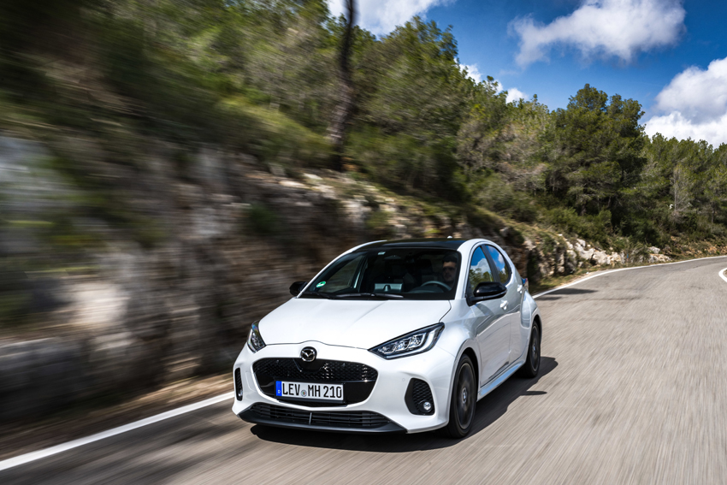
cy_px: 242
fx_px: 656
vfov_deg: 40.5
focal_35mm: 32
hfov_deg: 58.0
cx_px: 364
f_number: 20
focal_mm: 32.5
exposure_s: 1/25
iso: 64
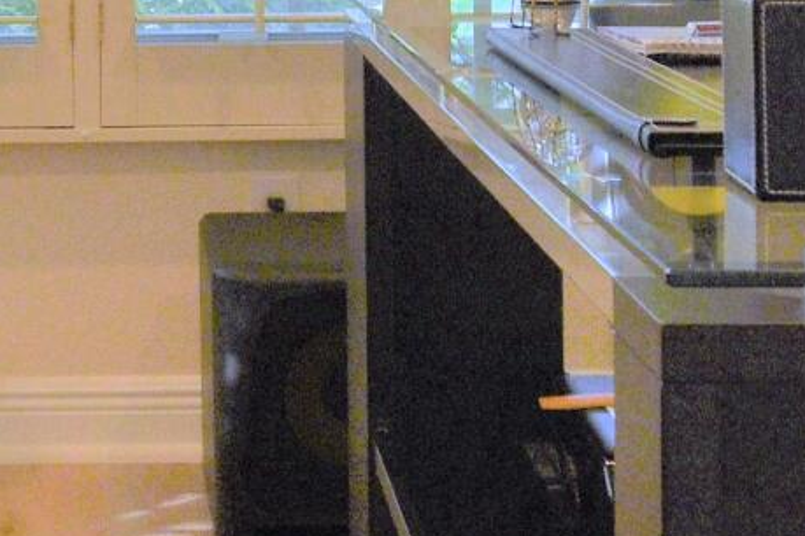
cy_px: -213
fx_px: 2191
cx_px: -9
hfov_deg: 20.1
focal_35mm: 98
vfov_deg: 13.3
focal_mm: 10
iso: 400
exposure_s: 1/50
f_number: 8
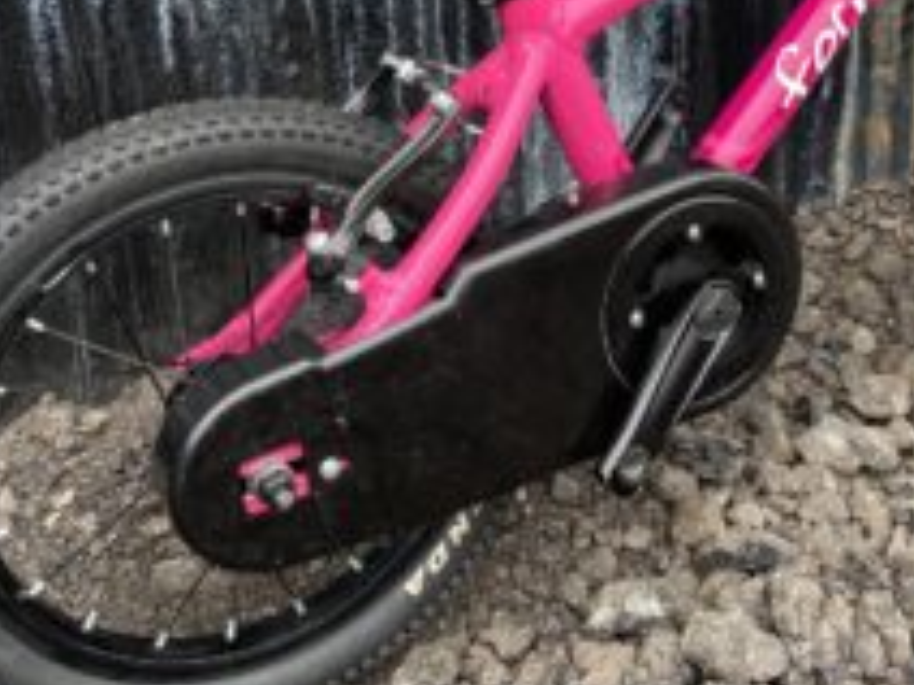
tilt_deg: -23.6
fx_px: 1558
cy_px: 60
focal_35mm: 59
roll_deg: +0.5
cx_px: 703
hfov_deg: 32.0
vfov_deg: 24.1
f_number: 1.6
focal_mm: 4.2
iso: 32
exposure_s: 1/129
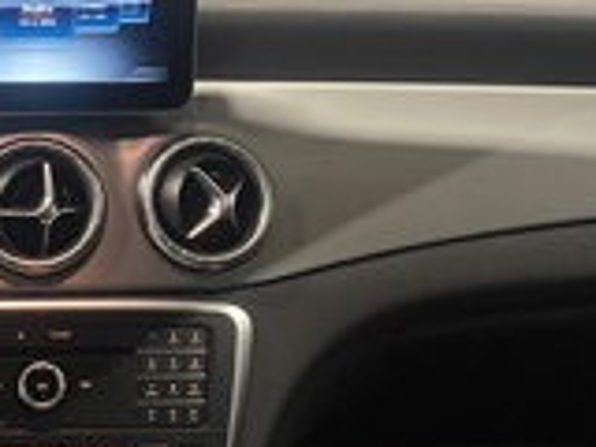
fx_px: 1791
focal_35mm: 104
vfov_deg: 14.2
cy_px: 104
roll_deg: -0.7
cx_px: -11
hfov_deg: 18.4
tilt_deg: -15.2
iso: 320
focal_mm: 4.2
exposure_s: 1/50
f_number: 1.6
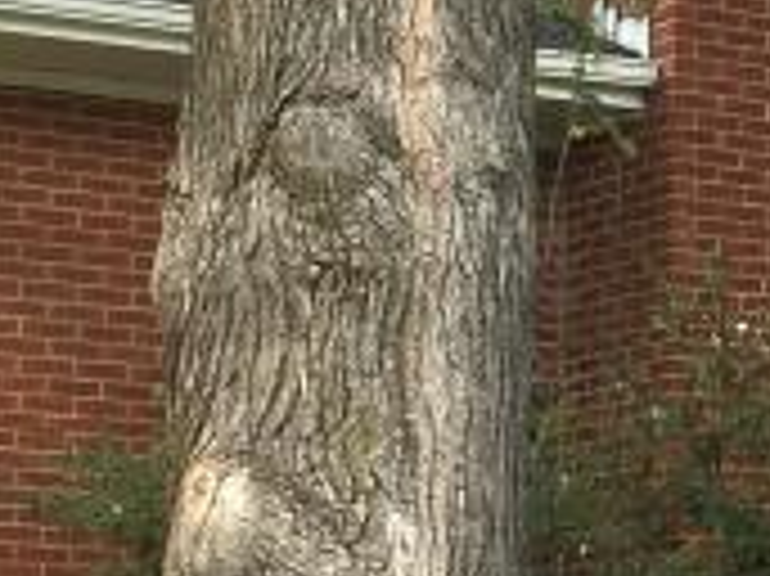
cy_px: 598
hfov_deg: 11.1
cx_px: 955
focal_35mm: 174
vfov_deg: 8.5
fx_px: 3868
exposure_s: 1/942
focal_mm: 4.15
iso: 32
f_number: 2.2
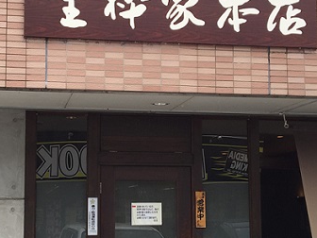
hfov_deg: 27.3
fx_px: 650
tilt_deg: +6.0
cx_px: 122
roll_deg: +0.7
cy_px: 141
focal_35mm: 71
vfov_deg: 20.7
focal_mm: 4.15
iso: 32
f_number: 2.2
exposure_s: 1/226
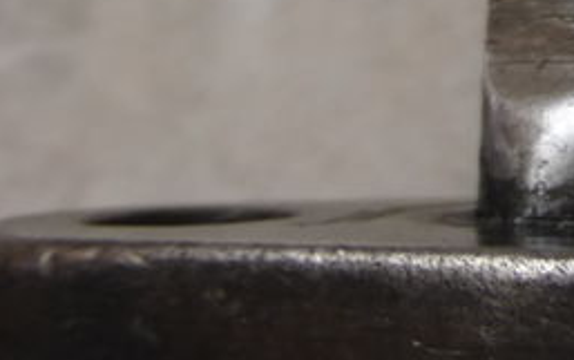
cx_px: 916
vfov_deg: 12.9
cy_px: -89
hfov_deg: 18.1
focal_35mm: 99
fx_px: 1550
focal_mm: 4.3
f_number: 3.3
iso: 100
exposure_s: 1/60
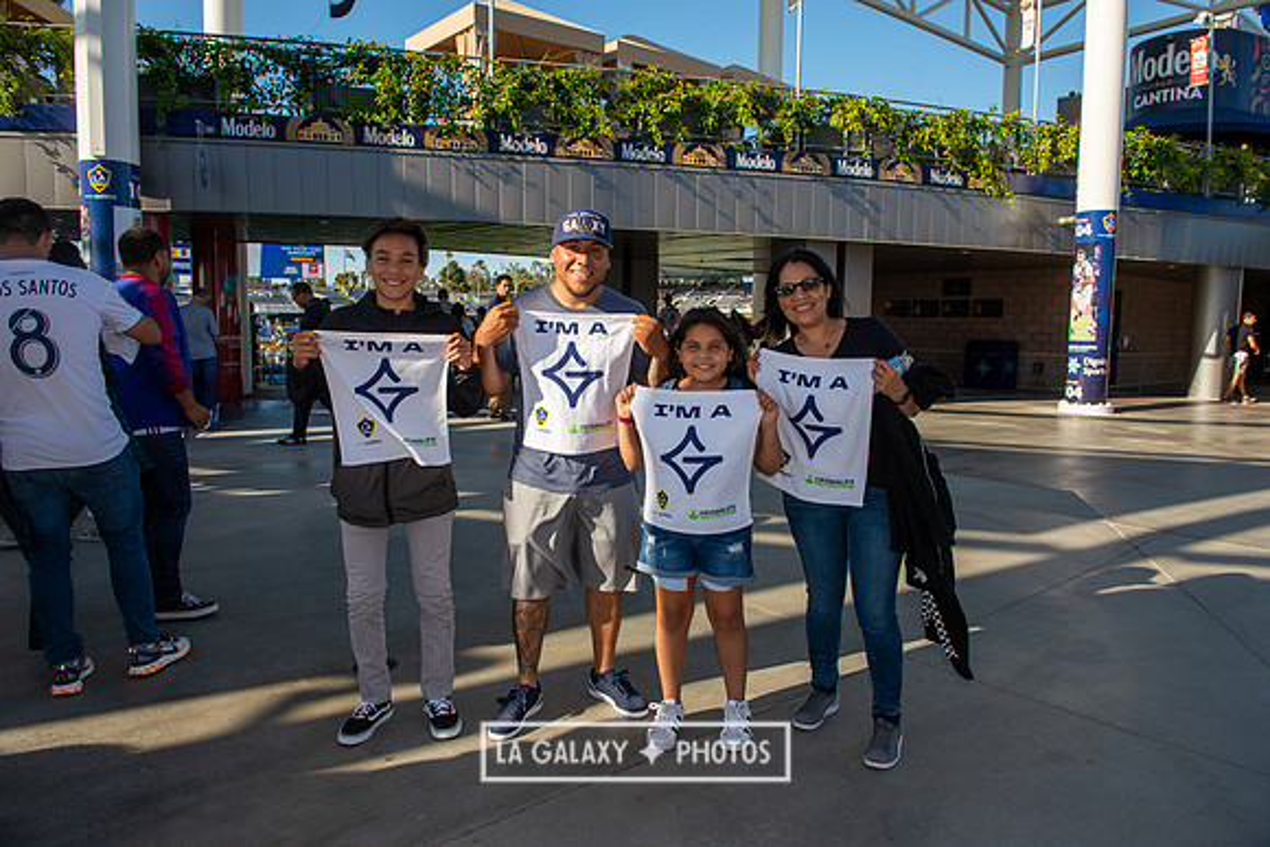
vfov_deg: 53.2
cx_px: 635
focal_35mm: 24
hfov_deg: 73.7
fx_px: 847
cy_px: 424
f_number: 5.6
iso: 200
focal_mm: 24
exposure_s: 1/1250
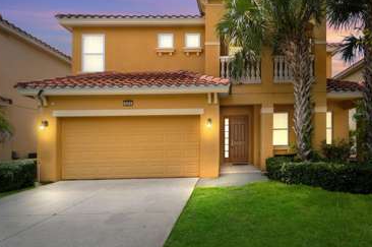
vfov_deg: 57.8
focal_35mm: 22
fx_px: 223
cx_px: 229
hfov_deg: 78.3
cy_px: 125
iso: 100
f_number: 6.3
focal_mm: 11
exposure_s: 1/250
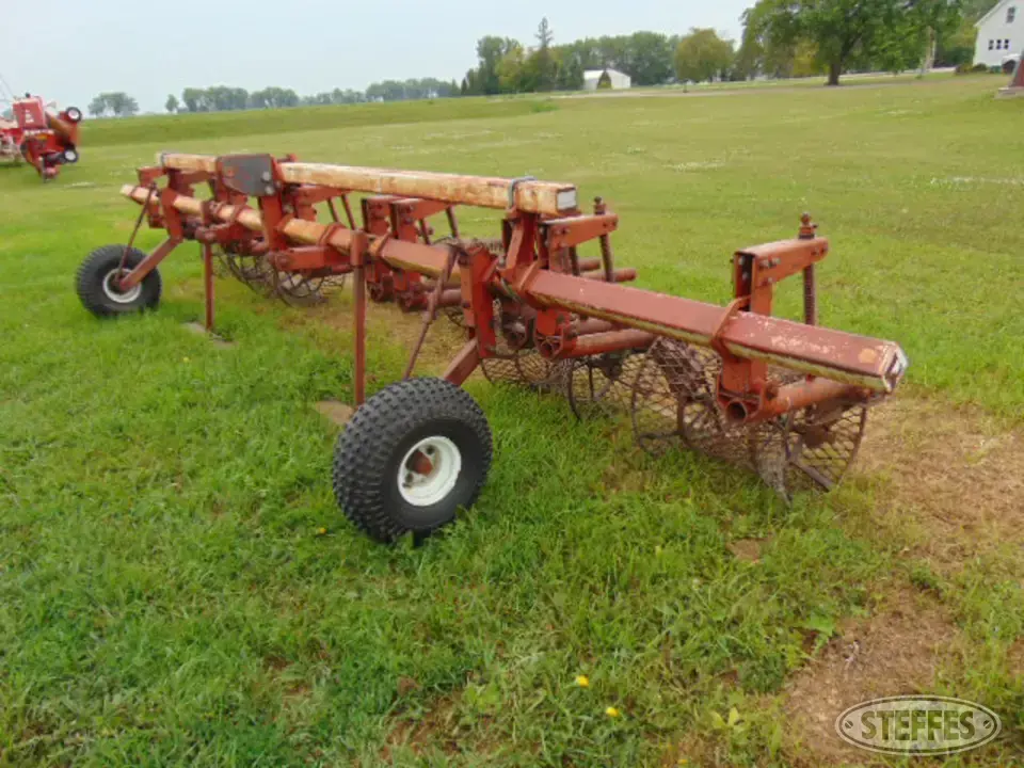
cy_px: 384
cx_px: 512
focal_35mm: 25
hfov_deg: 69.4
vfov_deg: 54.9
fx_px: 740
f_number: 3
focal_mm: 4.5
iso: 80
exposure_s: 1/500
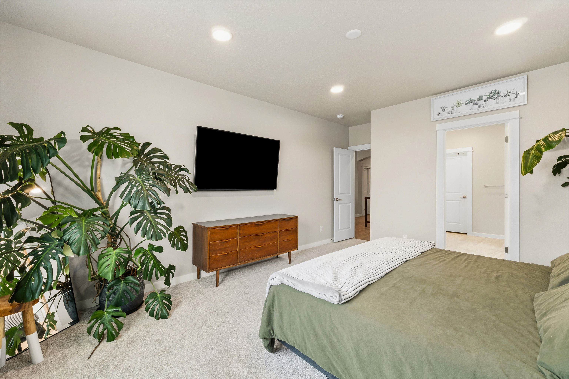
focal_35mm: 15
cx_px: 284
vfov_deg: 77.3
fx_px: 237
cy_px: 190
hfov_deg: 100.4
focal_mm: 10
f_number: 8
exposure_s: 1/10
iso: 250
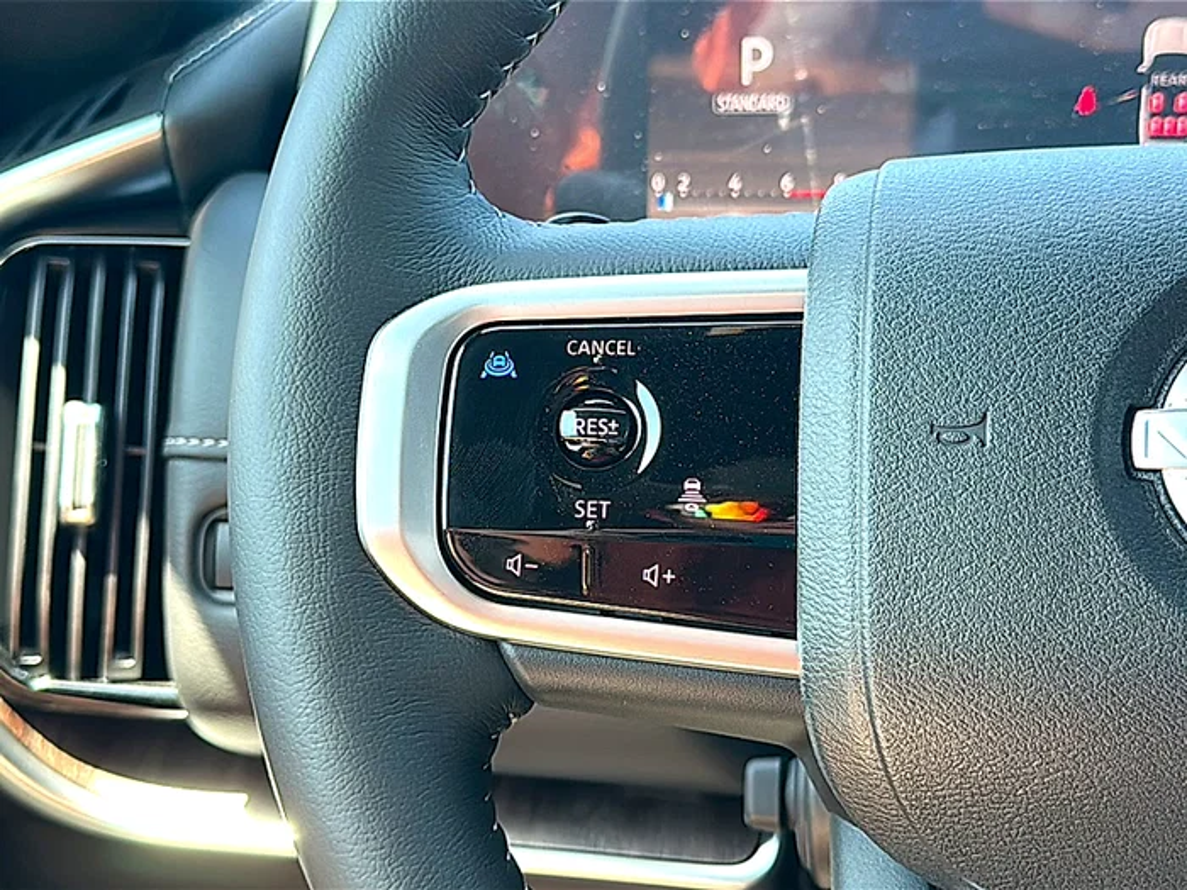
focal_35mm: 43
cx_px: 594
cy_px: 445
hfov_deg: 43.9
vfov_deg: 33.6
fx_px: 1474
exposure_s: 1/140
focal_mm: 6.86
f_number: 1.78
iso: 80
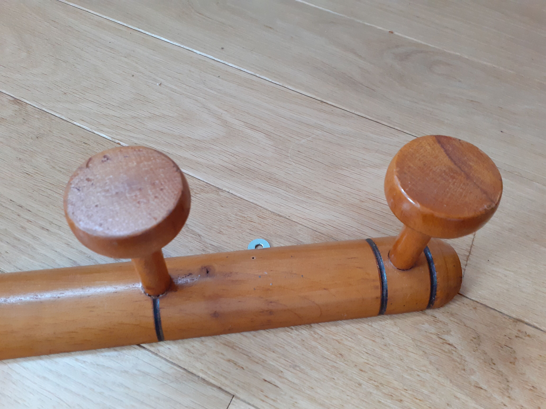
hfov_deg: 65.3
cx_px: 273
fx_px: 426
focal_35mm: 27
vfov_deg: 51.4
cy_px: 204
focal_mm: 3.6
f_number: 1.9
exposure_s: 1/50
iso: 250
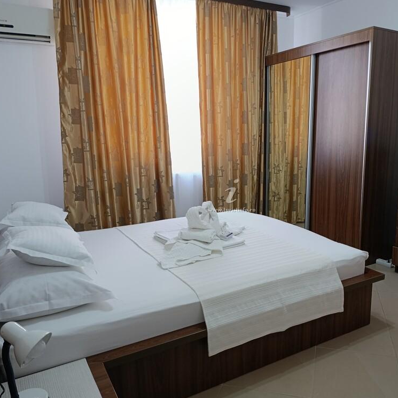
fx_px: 364
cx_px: 241
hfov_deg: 56.8
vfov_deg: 57.3
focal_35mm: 28
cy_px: 205
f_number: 1.65
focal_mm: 6.11
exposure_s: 1/100
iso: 1166
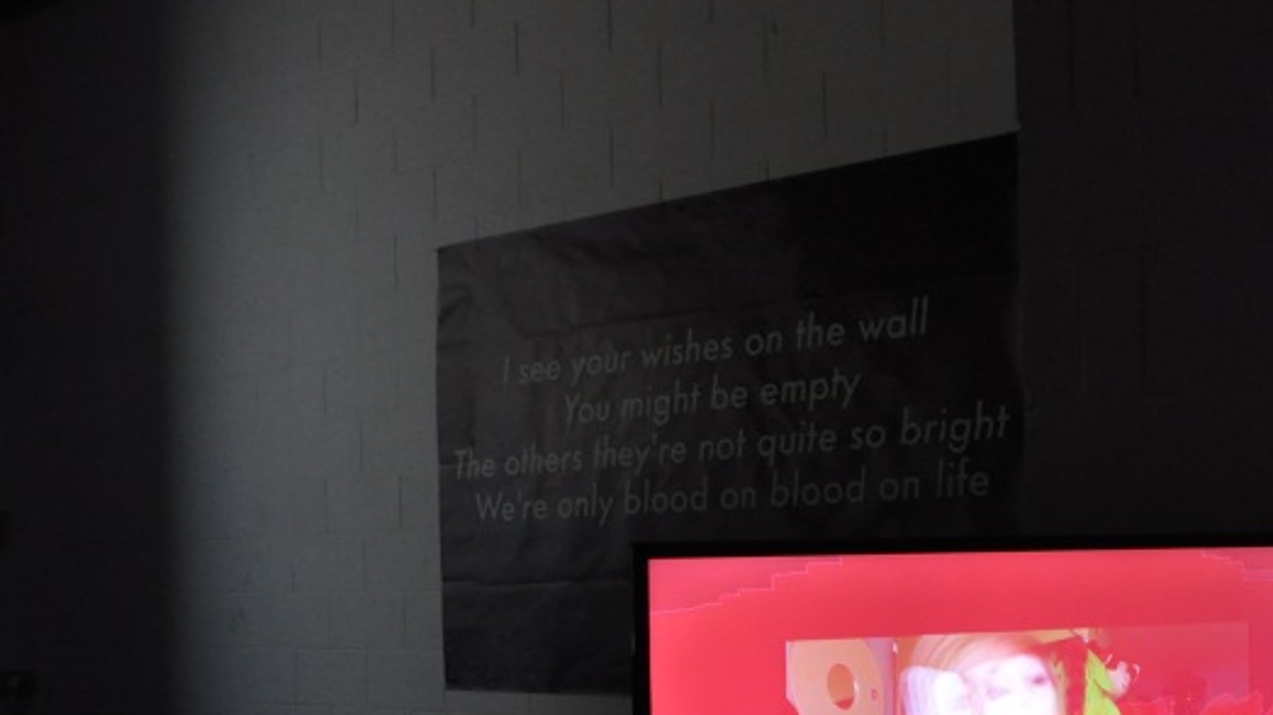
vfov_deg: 22.1
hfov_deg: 38.5
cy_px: 508
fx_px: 1822
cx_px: 664
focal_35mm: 54
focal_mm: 18
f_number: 13
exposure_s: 1.3
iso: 1000
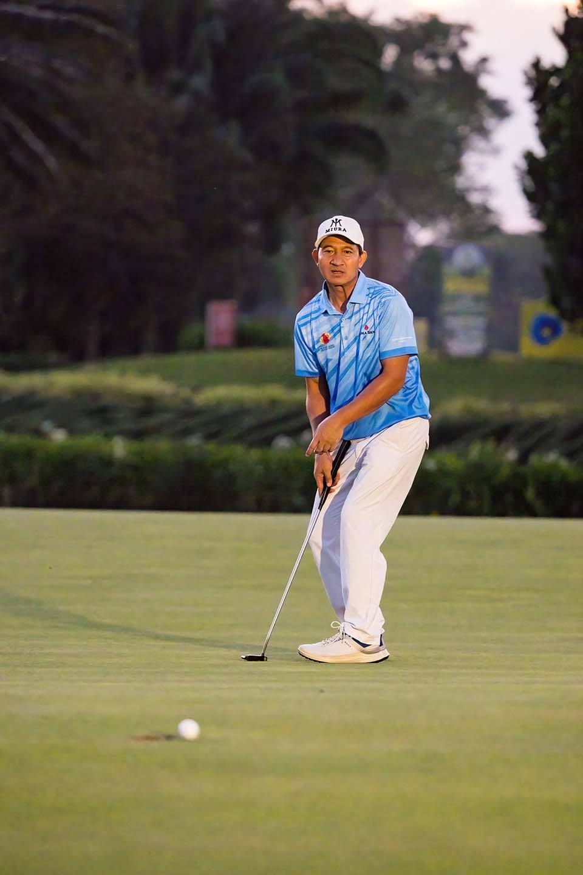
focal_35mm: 140
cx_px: 292
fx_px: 3401
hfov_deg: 9.8
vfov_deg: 14.7
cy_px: 438
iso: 22800
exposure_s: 1/250
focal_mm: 140
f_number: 2.8
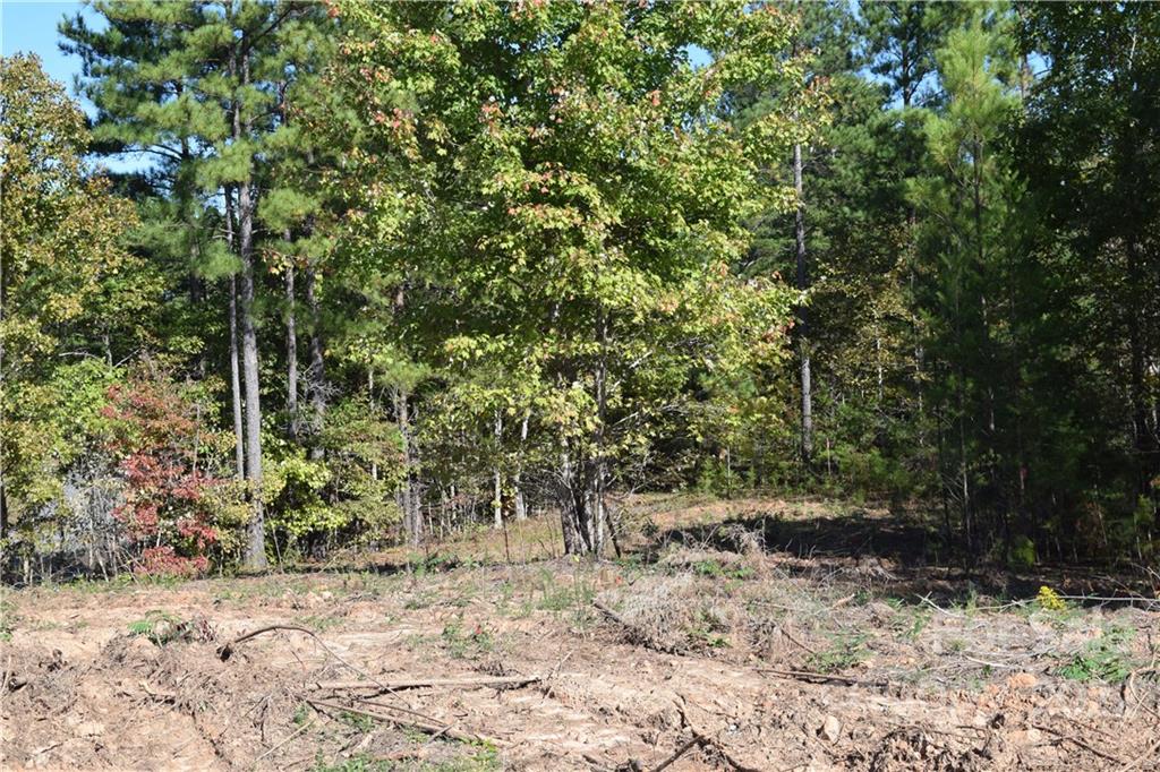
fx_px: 1691
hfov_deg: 37.9
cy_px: 386
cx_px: 580
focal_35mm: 52
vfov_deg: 25.7
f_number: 9
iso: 200
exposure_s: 1/320
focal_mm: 35
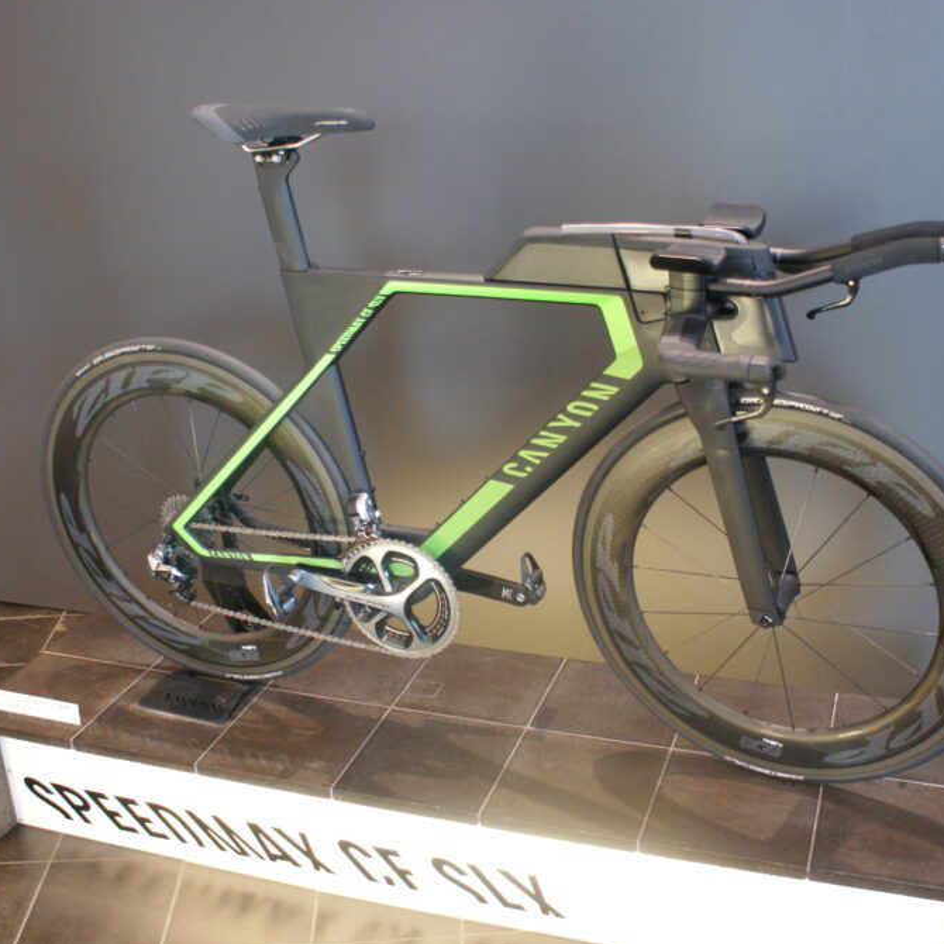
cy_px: 466
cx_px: 524
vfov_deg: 42.8
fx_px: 1203
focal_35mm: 39
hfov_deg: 42.8
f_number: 4
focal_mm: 20
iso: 800
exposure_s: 1/30
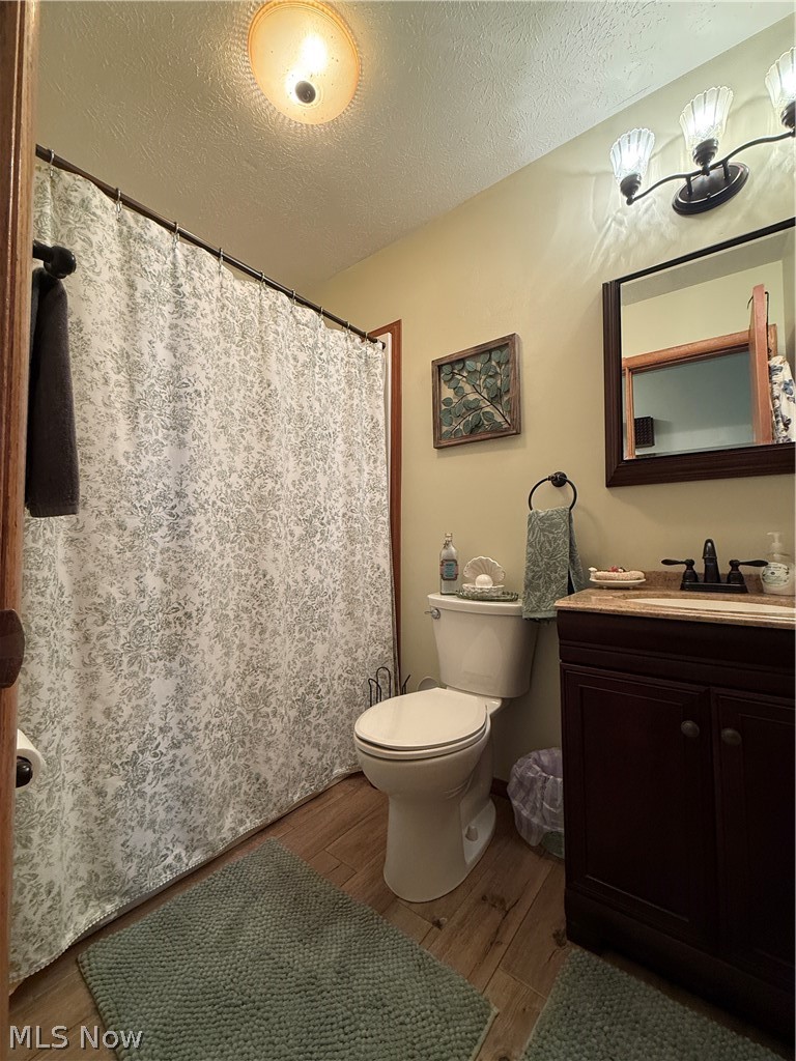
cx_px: 398
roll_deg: +0.0
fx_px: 429
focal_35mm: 14
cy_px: 530
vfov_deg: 102.1
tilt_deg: +1.8
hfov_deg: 85.7
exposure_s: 1/60
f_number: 2.2
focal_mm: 2.22
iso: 200
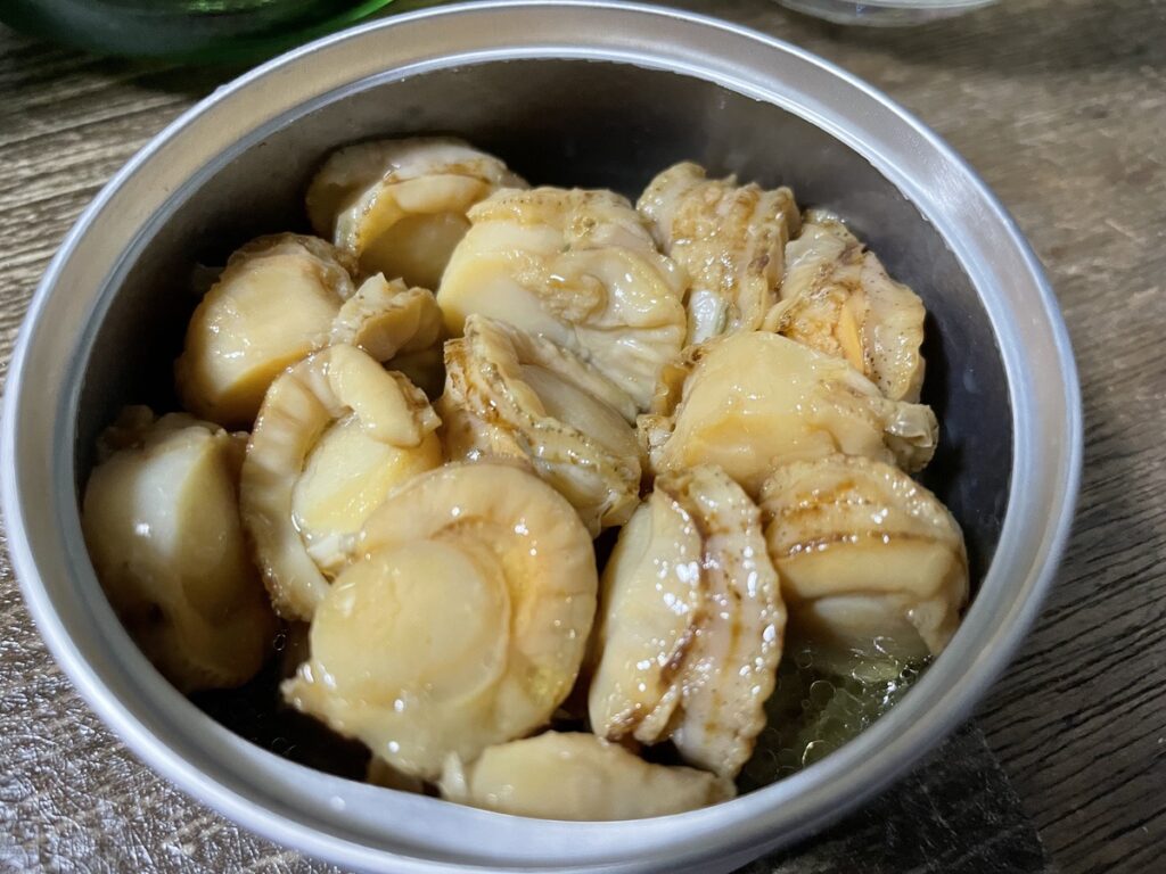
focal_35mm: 26
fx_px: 876
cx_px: 583
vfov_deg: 53.1
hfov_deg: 67.3
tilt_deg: -58.6
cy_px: 437
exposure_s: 1/60
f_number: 1.6
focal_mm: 4.2
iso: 400
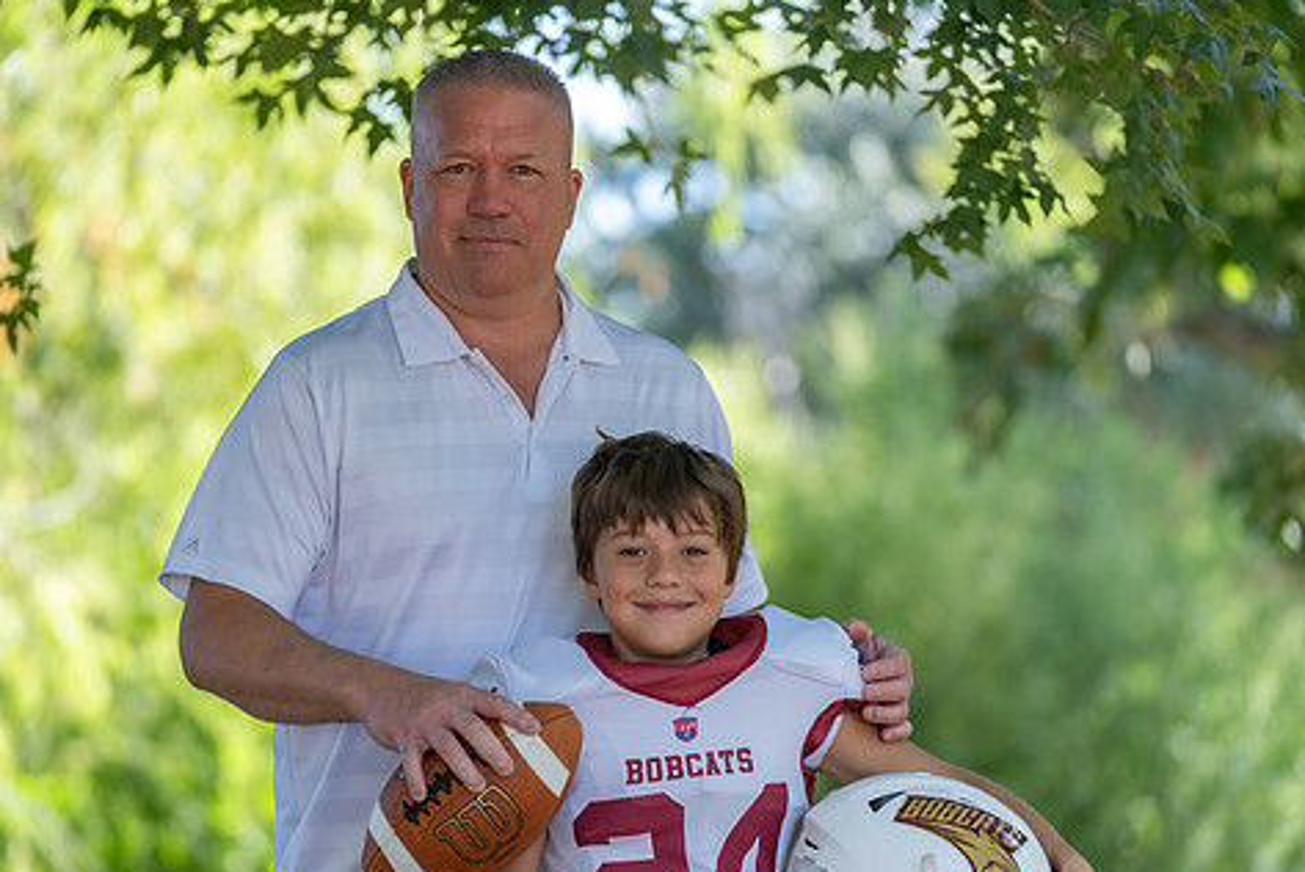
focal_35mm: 163
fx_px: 5912
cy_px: 517
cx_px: 579
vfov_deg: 8.4
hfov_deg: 12.6
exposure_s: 1/320
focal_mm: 133
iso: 160
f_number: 2.8
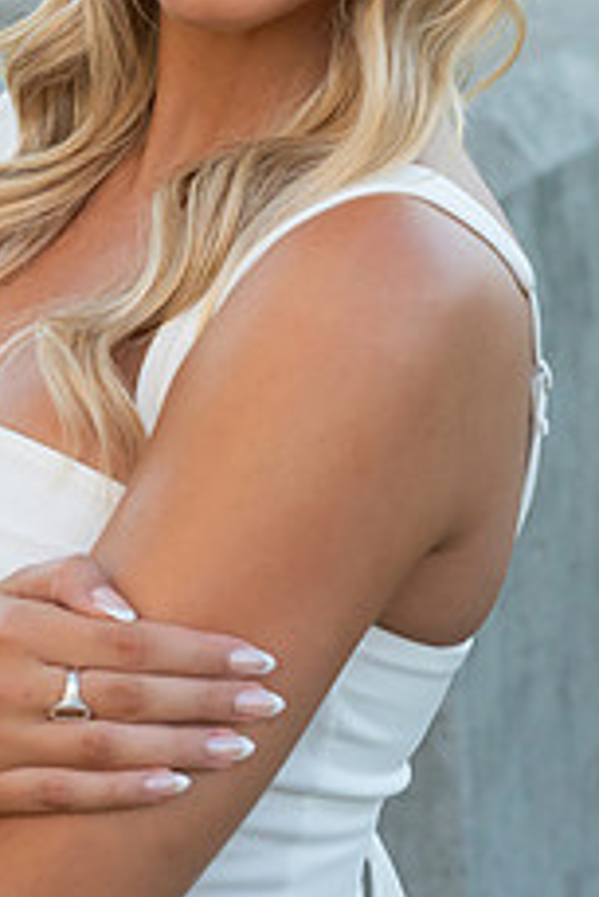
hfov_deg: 8.6
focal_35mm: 159
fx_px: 3962
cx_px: 286
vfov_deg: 12.8
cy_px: 133
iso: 400
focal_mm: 81
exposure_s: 1/400
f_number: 8
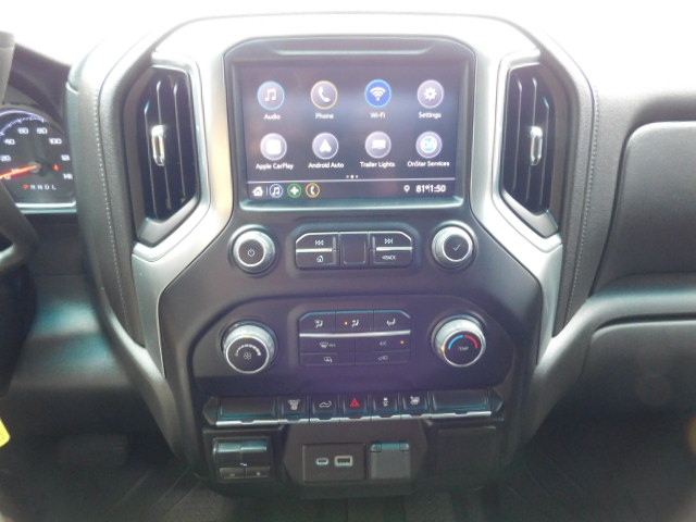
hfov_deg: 73.9
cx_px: 348
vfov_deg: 58.9
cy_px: 261
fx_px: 462
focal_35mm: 23
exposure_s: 1/30
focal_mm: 4
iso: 360
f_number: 3
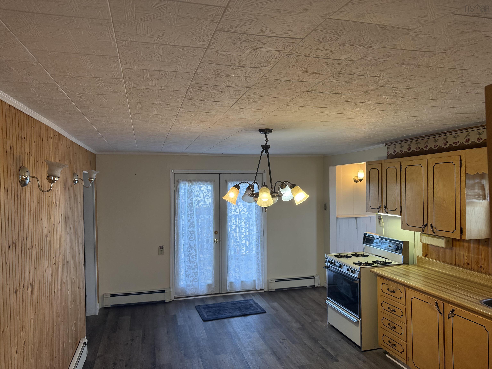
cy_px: 184
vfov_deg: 56.8
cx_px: 246
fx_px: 341
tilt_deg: -0.6
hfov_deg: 71.6
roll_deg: +0.2
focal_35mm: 24
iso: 250
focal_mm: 6.76
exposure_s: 1/120
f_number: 1.78
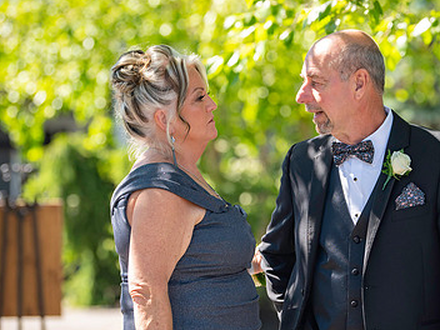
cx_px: 284
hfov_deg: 9.2
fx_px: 2720
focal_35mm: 214
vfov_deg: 6.9
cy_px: 174
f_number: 3.5
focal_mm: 135
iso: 1000
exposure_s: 1/2500
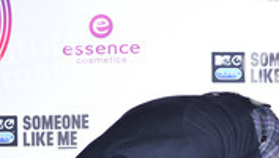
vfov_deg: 6.3
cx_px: 180
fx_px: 1400
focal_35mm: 189
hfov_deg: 11.4
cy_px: 305
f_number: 7.1
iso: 800
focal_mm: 80
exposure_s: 1/250
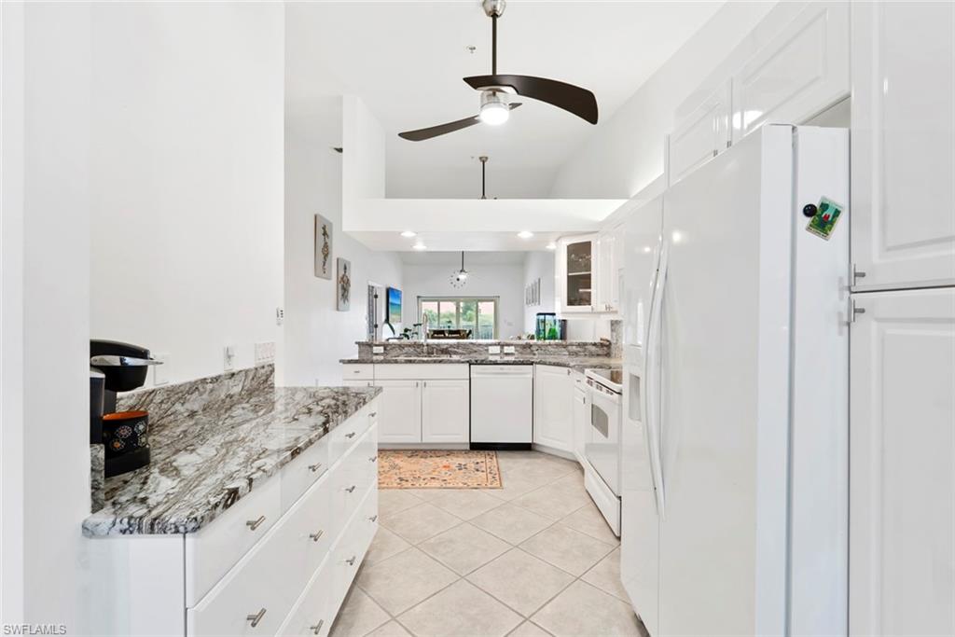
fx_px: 438
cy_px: 318
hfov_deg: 95.0
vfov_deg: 72.1
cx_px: 478
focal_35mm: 16
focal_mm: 16.5
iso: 100
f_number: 9
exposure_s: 1/1.67
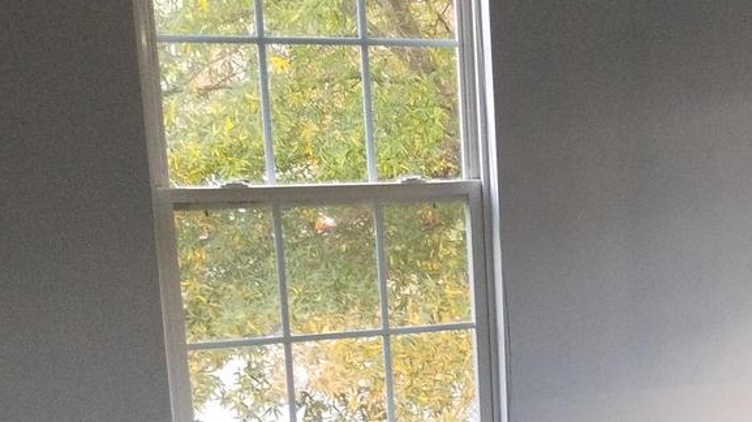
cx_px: 816
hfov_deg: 28.3
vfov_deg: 17.4
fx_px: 1355
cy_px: 380
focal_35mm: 68
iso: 288
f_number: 1.7
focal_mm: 4.71
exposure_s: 1/50
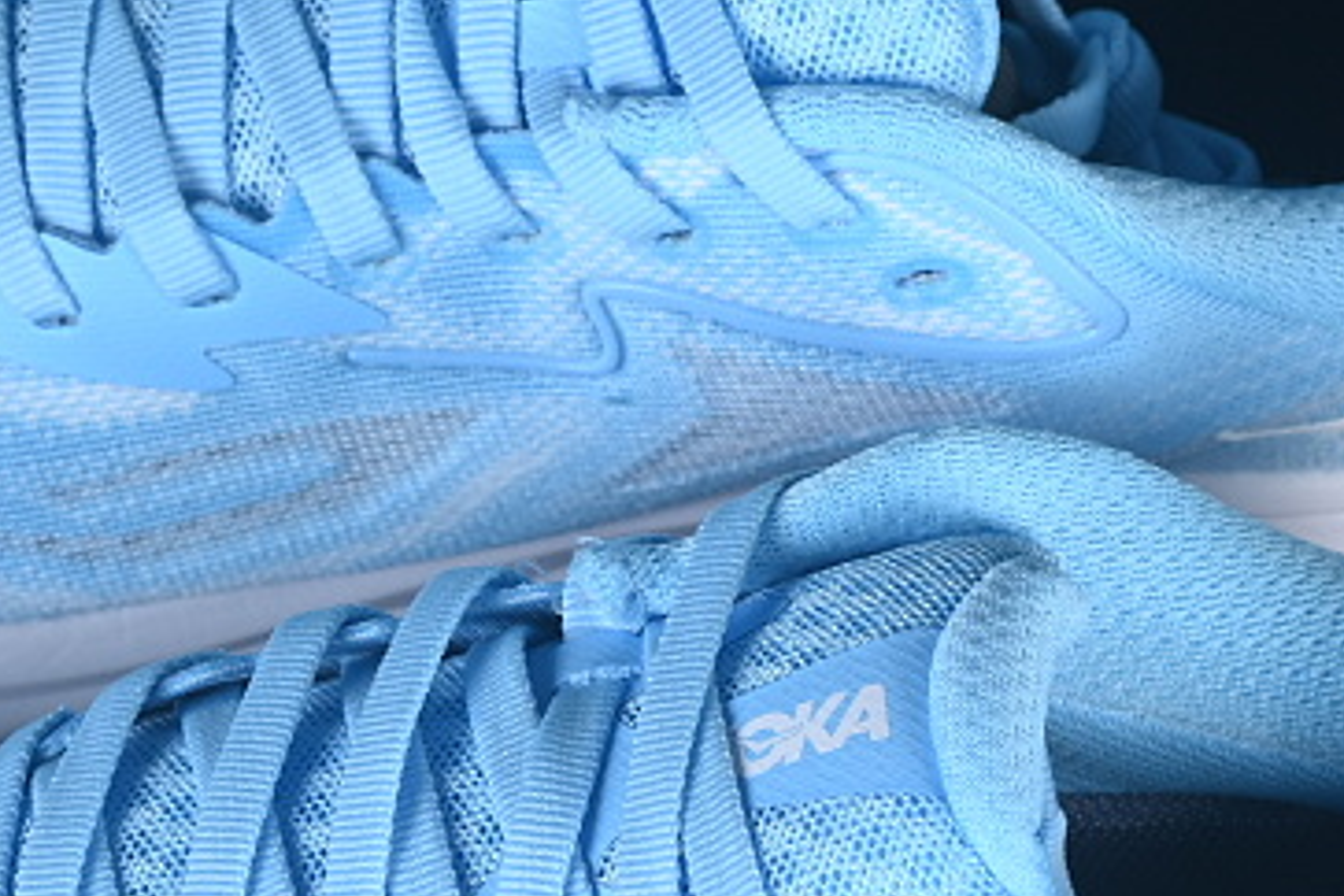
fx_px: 8325
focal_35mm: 223
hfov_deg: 9.2
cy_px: 729
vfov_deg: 6.2
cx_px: 615
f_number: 7.1
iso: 160
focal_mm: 50
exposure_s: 1/80
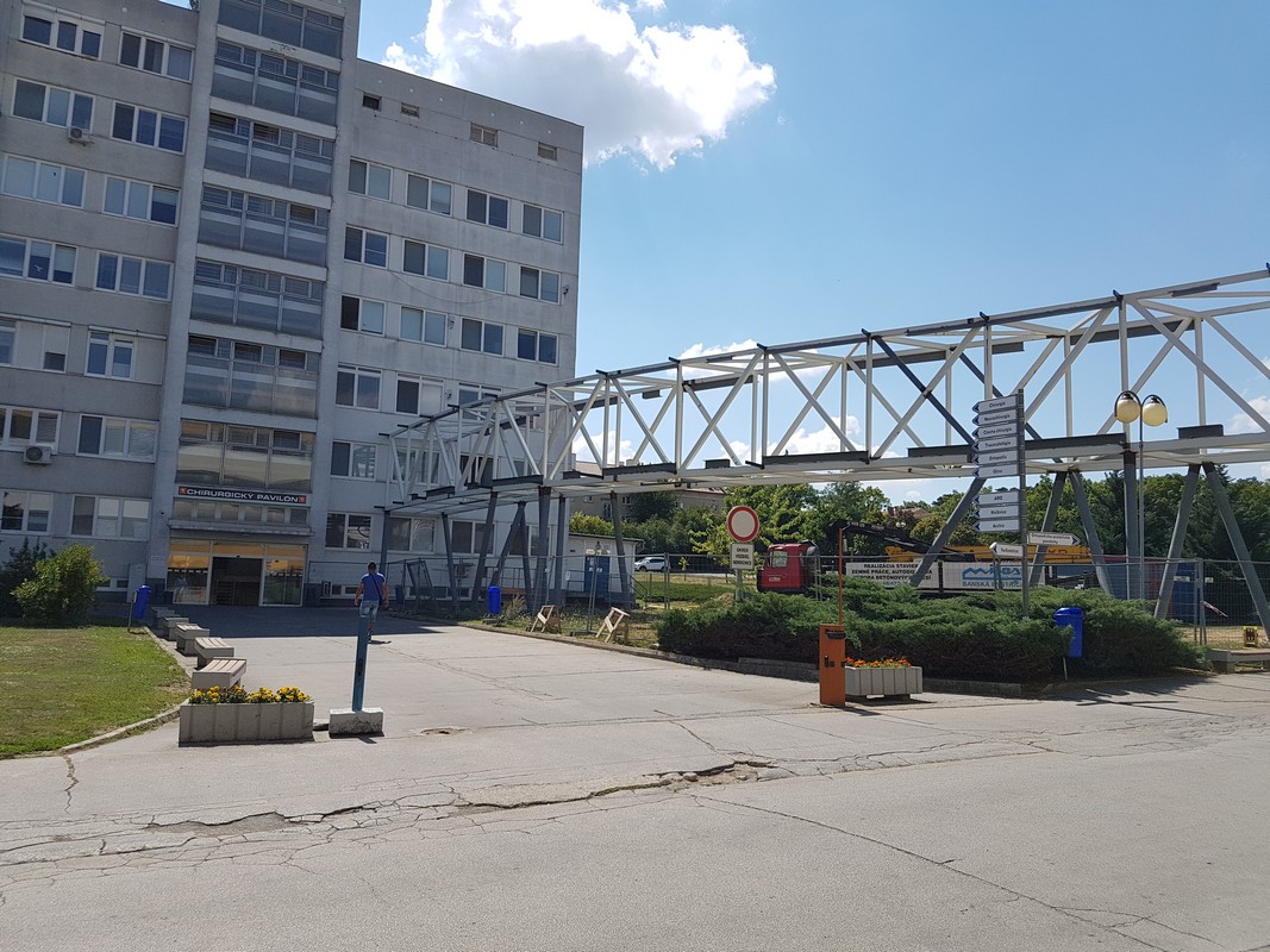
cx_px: 635
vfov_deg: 53.1
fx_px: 954
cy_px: 476
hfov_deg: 67.3
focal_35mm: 26
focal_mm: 4.2
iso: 40
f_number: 1.7
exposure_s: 1/2736
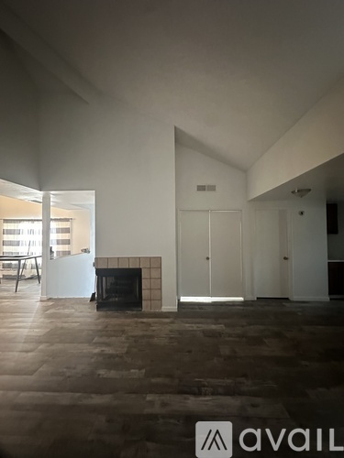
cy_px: 229
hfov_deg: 85.7
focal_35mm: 14
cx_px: 172
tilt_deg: +2.0
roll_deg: +0.3
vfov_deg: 102.1
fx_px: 186
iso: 1000
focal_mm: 2.22
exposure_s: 1/30
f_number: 2.2
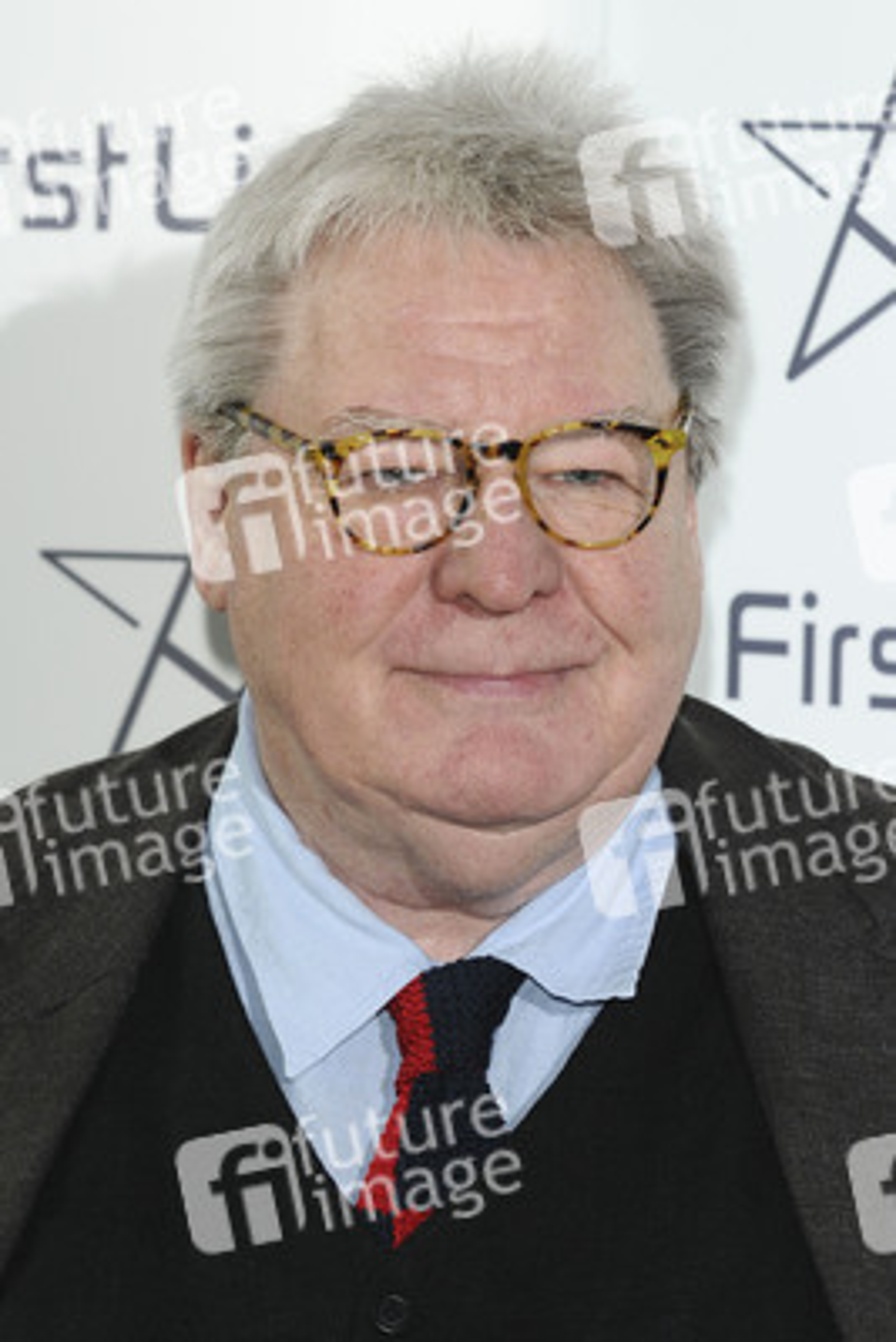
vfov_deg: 15.9
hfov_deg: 10.6
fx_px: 4811
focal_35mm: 129
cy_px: 671
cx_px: 448
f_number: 5.6
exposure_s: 1/160
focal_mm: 86
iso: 320
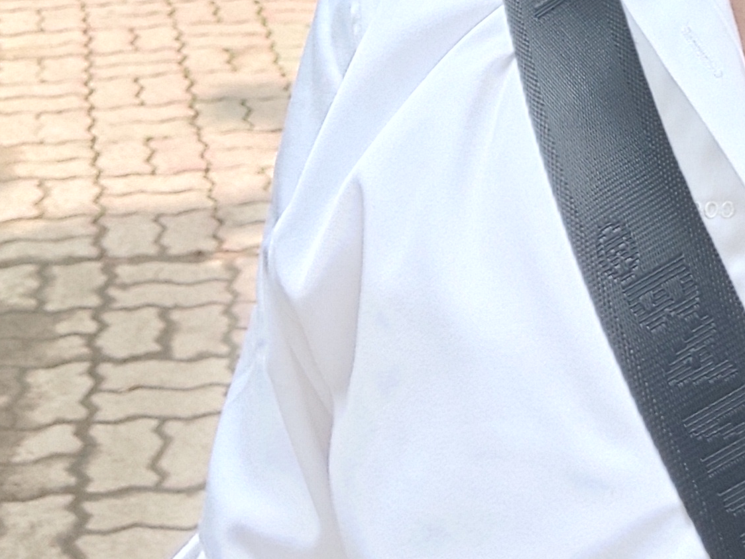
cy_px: -391
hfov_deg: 18.5
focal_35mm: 104
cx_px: 699
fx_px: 2238
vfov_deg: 13.1
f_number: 2
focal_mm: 3.82
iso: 50
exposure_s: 1/101
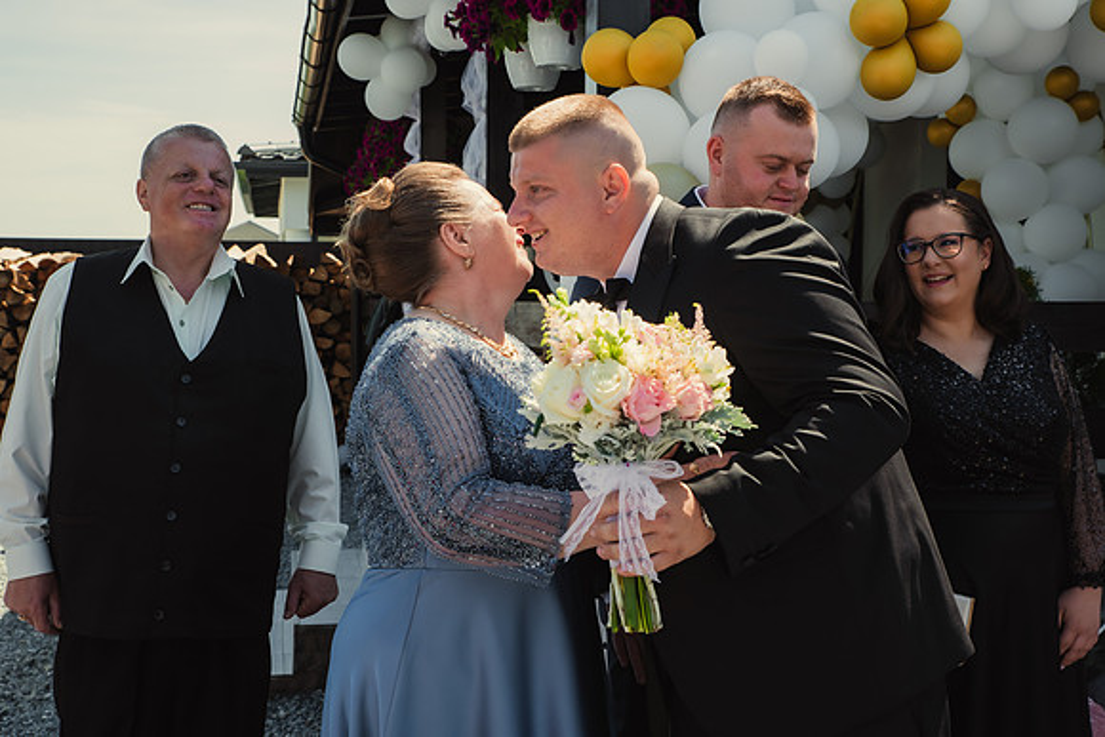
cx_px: 560
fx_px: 1494
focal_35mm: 49
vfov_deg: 27.7
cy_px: 363
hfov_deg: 40.6
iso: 200
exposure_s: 1/250
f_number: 8
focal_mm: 48
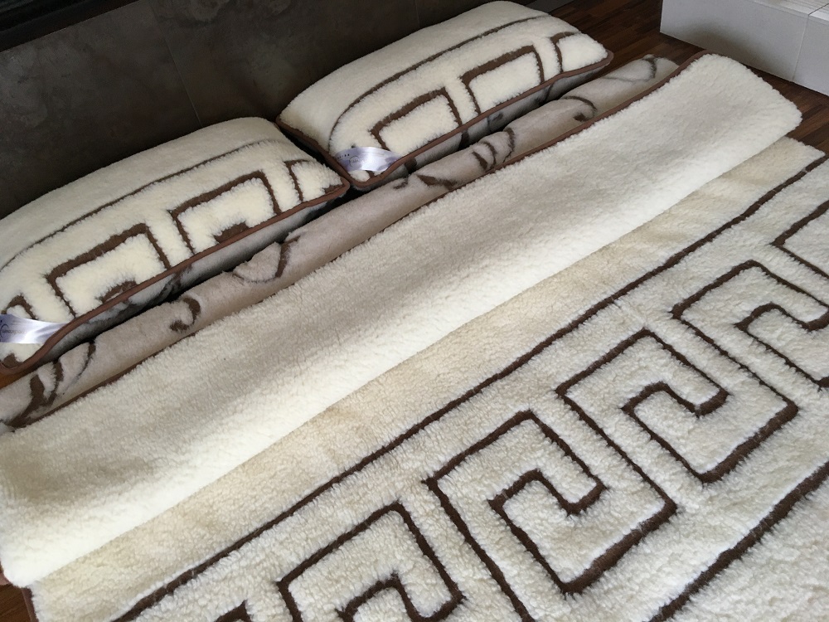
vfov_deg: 48.2
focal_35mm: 29
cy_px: 311
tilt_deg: -46.0
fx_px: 695
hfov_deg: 61.7
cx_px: 414
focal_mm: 4.15
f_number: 2.2
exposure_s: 1/33
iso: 125
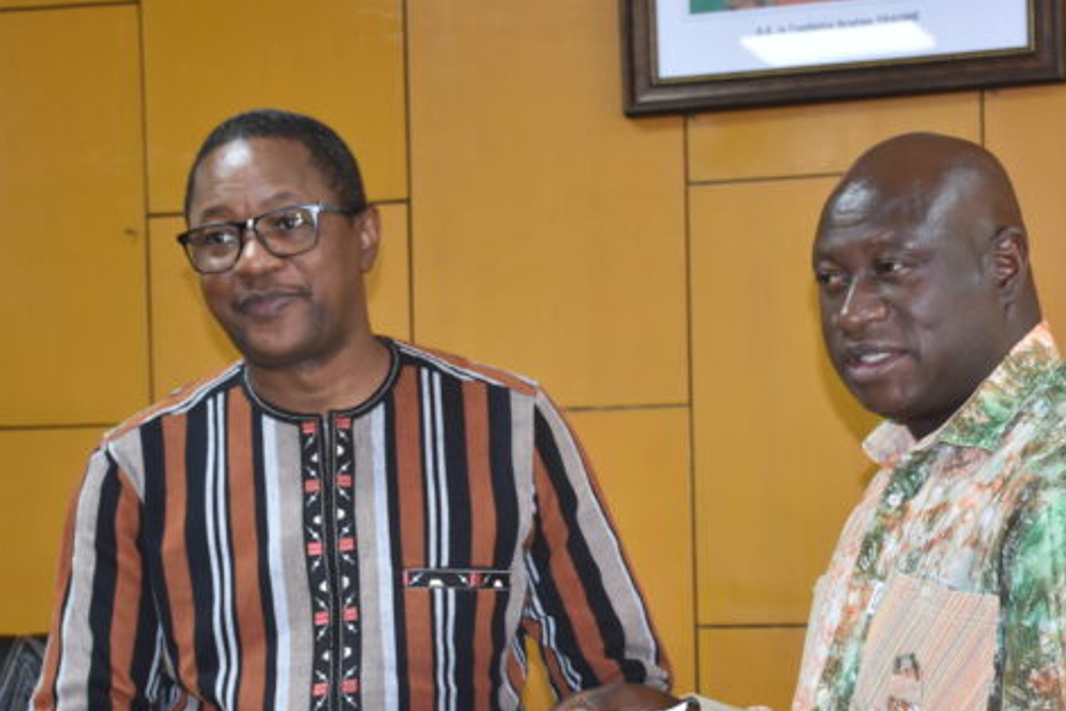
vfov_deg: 14.7
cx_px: 622
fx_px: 2754
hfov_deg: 21.9
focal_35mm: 93
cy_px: 521
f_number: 4.2
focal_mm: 38
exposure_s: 1/60
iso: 1000
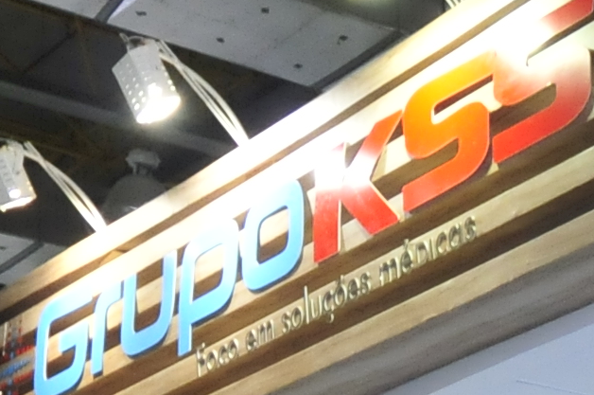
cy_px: 693
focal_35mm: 123
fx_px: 2027
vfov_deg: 10.5
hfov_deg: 14.7
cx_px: 1046
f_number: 5.6
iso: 800
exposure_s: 1/30
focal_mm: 12
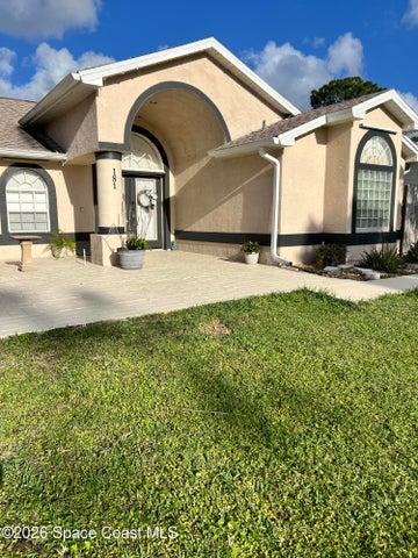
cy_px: 279
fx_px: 419
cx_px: 209
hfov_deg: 53.1
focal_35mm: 26
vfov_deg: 67.3
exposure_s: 1/6579
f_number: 1.5
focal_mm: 5.7
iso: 50
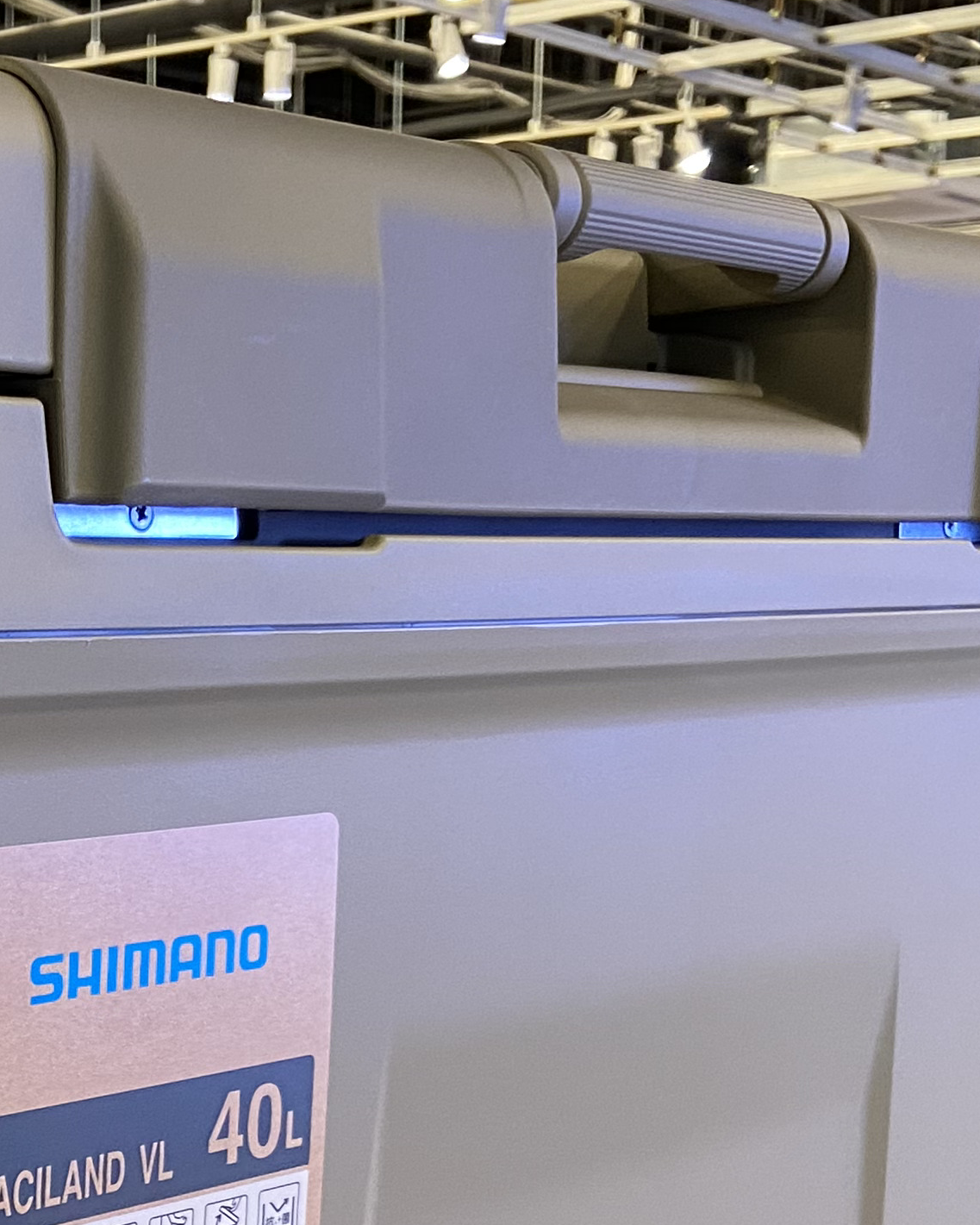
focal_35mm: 72
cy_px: 1028
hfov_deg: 20.7
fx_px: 2610
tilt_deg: -10.6
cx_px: 41
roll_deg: -0.1
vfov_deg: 25.8
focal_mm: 4.25
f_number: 1.8
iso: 125
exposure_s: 1/50
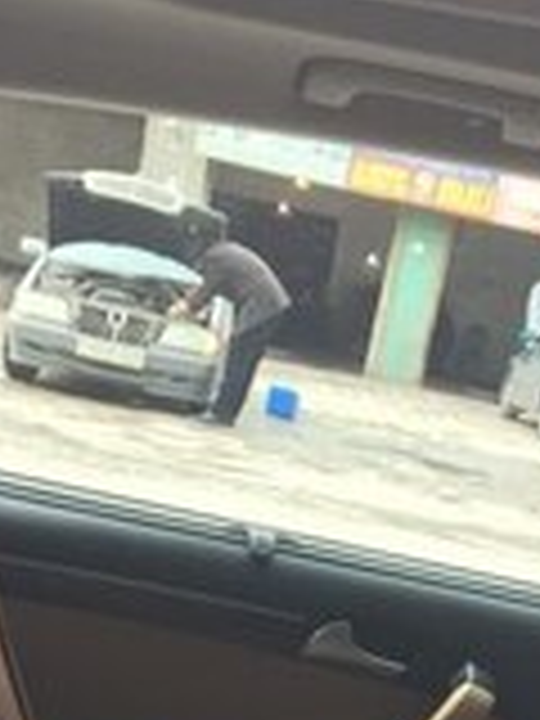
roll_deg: -12.6
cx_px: 288
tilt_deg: -23.8
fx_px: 1872
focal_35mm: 90
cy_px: 1112
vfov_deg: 18.9
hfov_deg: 16.4
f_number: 2.2
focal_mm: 4.15
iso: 32
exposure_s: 1/100
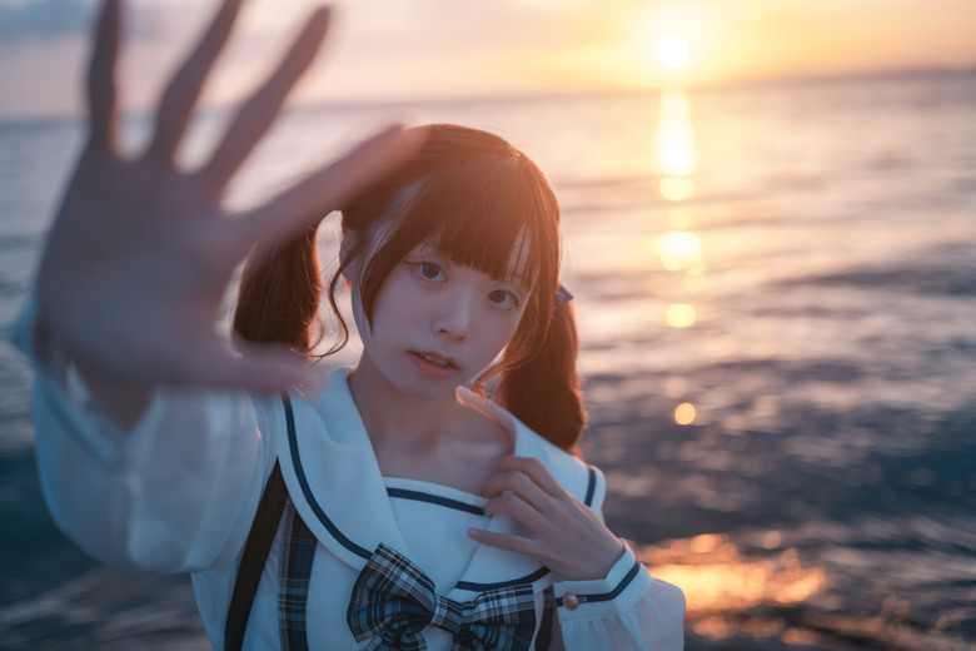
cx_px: 488
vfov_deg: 33.4
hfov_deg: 48.5
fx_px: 1084
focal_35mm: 40
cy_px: 326
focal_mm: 40
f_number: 2
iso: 100
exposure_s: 1/1250
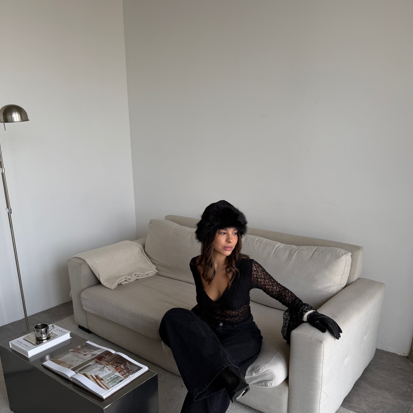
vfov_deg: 54.6
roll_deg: -1.0
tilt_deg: -19.5
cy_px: 273
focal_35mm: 29
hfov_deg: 55.6
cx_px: 208
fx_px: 391
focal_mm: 6.76
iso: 64
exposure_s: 1/121
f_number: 1.78
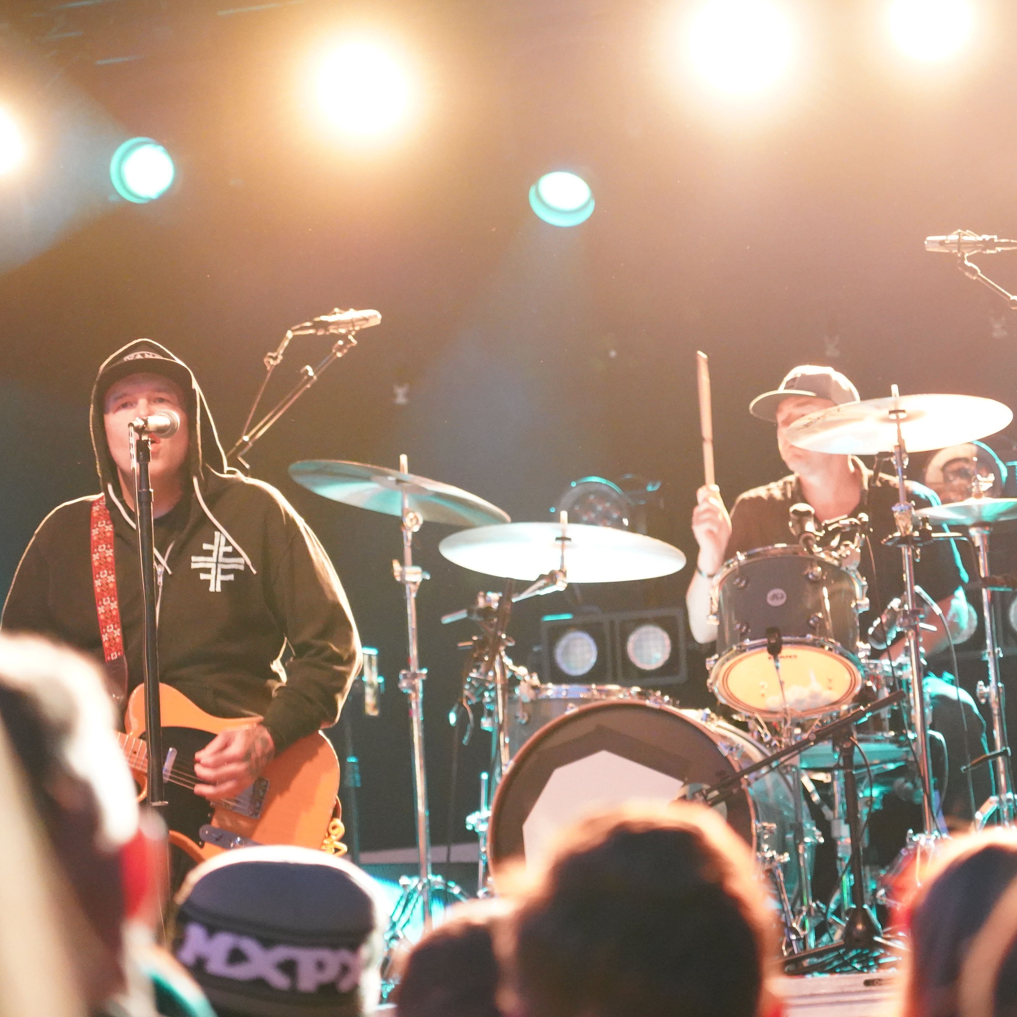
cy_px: 505
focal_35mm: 135
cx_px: 484
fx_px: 4487
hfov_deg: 12.9
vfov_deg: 12.9
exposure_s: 1/100
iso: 12800
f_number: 4
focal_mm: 105
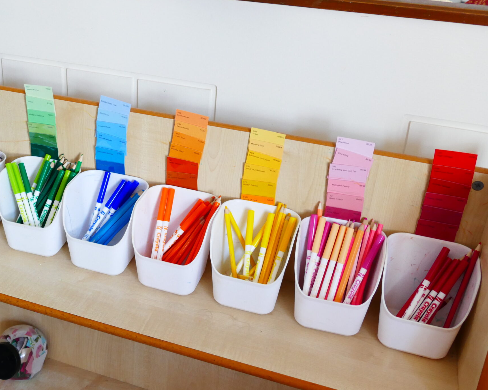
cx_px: 133
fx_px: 664
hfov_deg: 39.4
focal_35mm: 46
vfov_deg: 32.7
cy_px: 170
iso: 800
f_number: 3
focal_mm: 11.86
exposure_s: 1/80
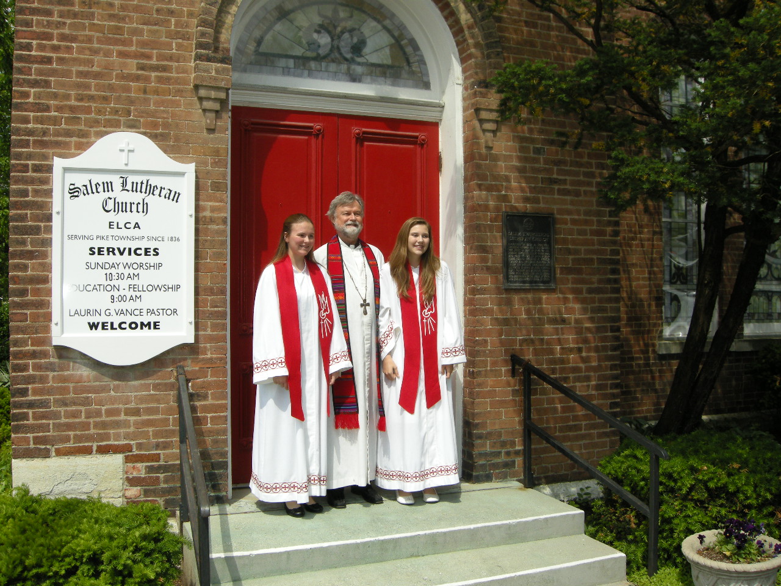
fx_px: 790
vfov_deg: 40.7
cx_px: 390
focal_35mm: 35
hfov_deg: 52.6
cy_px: 293
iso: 88
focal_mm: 7.5
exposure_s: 1/306
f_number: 5.4
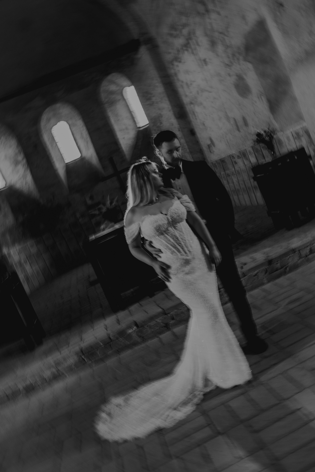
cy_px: 236
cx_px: 158
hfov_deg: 37.9
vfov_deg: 54.4
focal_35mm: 35
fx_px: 459
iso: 320
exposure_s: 1/15
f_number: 5
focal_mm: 35
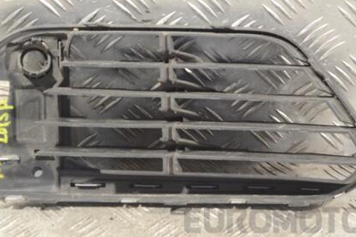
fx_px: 1174
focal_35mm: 119
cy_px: 107
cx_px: 168
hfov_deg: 17.2
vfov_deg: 11.5
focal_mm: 55
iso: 800
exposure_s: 1/30
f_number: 5.6
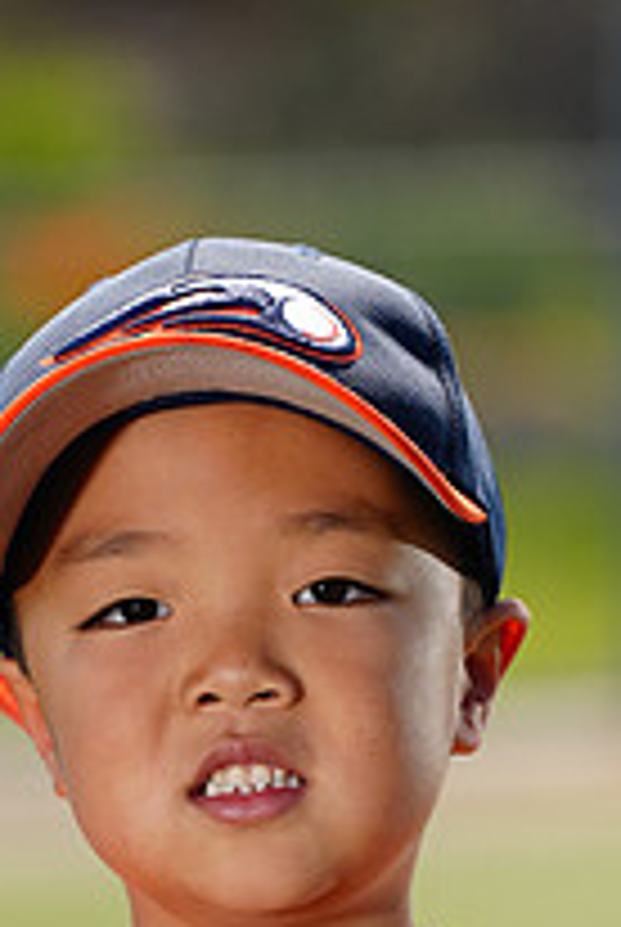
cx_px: 241
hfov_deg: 2.5
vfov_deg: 3.7
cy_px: 1166
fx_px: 14492
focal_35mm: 562
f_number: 5
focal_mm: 200
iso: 50
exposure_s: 1/250
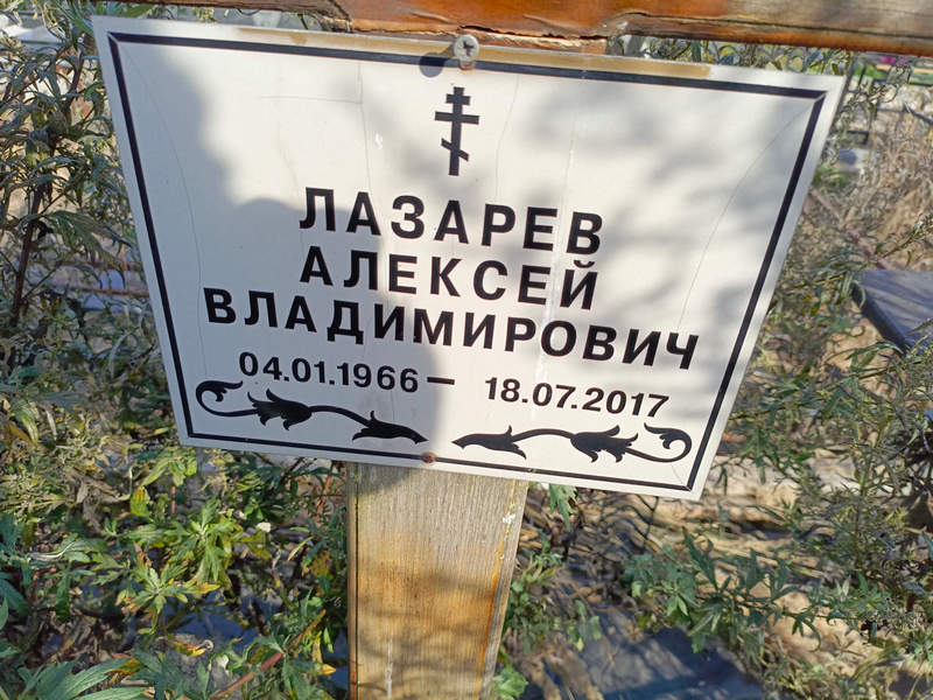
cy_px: 350
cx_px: 466
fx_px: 674
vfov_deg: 54.9
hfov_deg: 69.4
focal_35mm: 25
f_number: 1.69
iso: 118
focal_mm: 4.76
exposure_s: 1/572
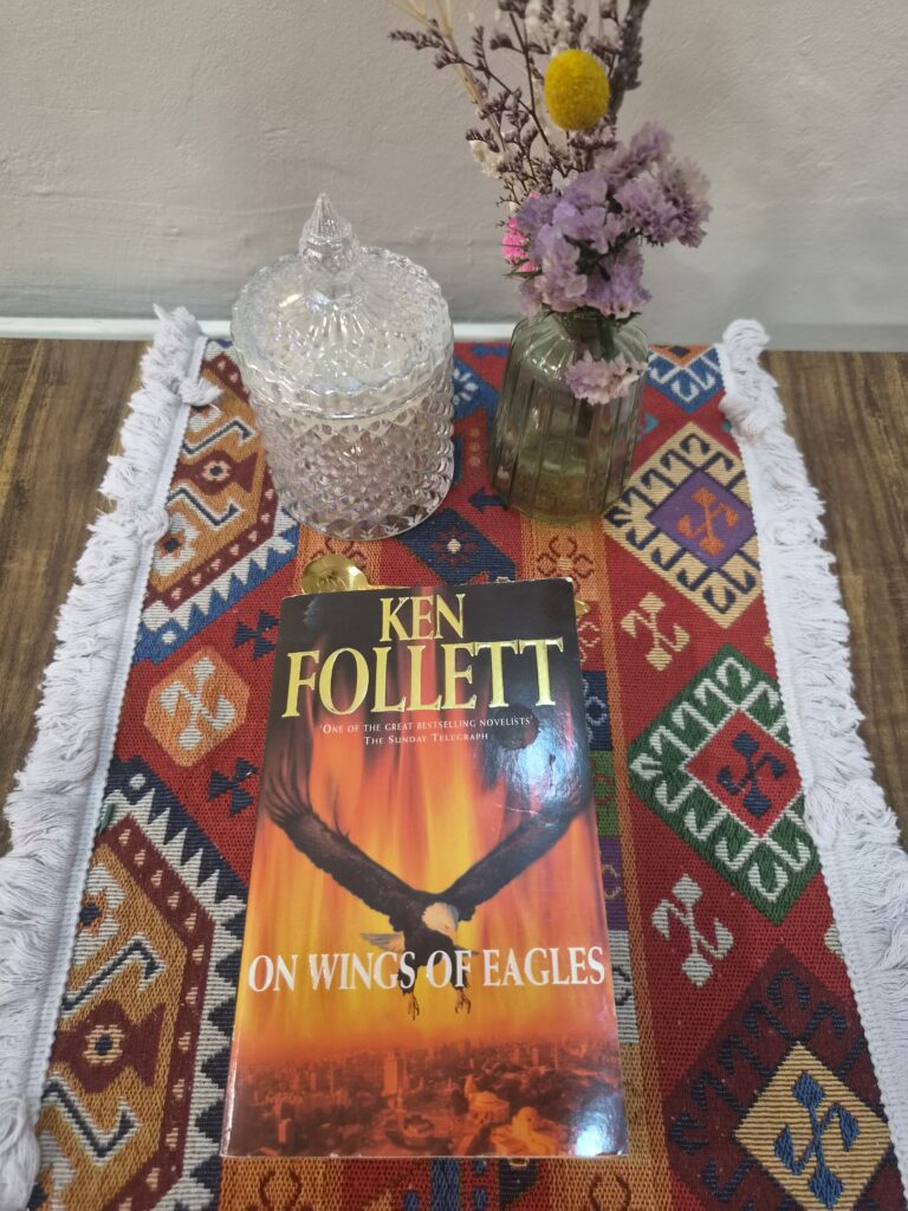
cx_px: 454
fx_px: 804
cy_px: 606
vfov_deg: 73.9
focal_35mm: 23
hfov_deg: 58.9
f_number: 1.8
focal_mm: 5.4
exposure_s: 1/100
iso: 640
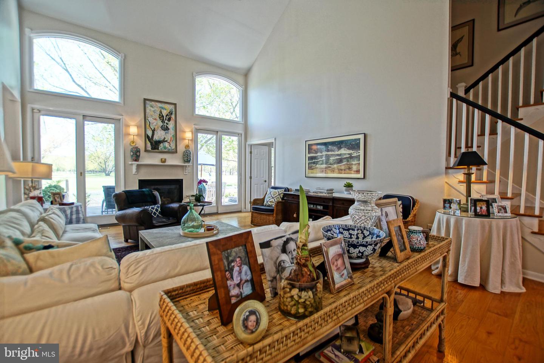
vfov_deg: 77.3
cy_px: 182
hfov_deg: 100.4
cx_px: 272
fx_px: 227
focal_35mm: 15
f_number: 3.5
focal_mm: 10
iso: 160
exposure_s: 1/60
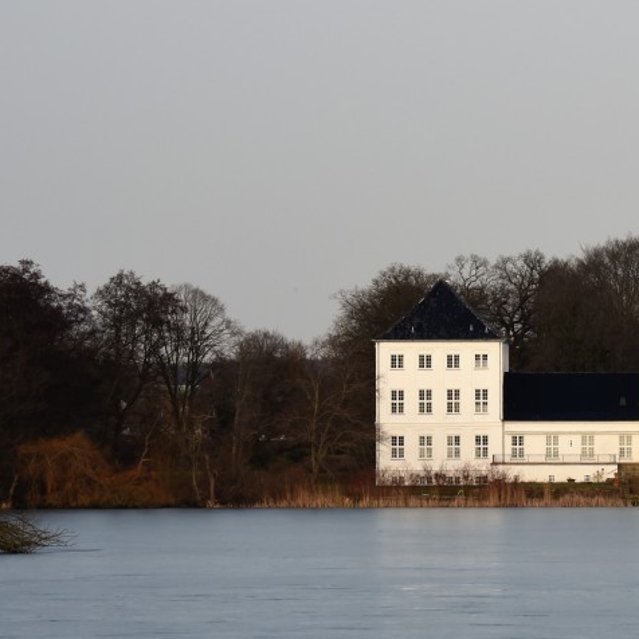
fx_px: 6704
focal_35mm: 321
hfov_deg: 5.4
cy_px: 400
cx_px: 703
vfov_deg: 5.5
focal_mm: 150
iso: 640
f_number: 22
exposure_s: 1/80
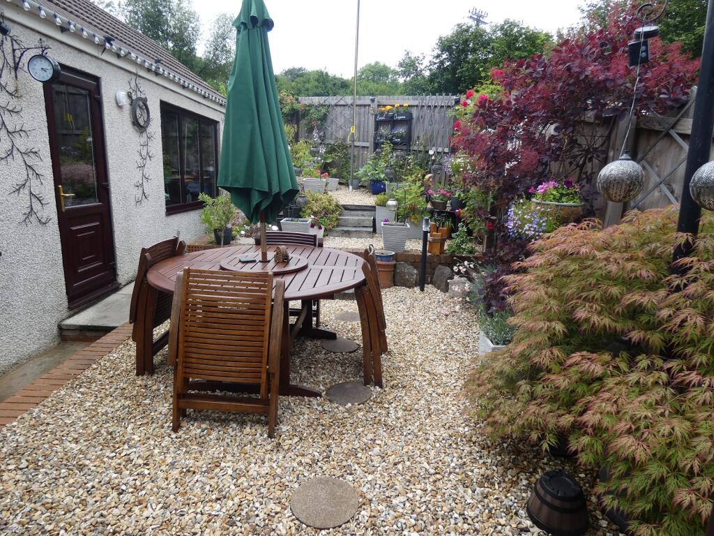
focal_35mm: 20
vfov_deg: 66.0
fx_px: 413
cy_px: 268
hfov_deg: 81.7
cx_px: 357
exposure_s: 1/400
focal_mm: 3.6
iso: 80
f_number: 2.8
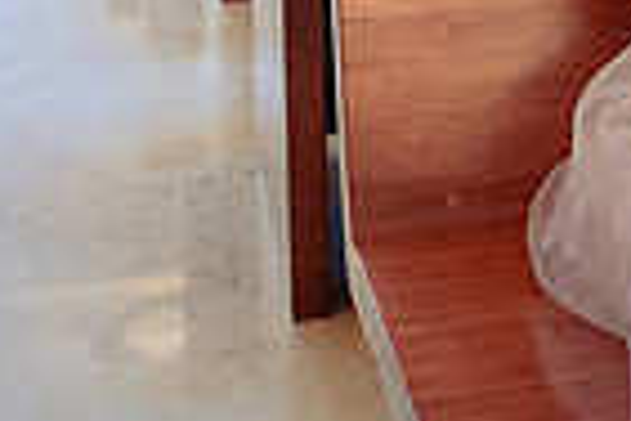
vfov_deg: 8.7
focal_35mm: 153
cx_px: 1121
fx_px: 2682
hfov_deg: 12.3
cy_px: -290
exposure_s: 1/160
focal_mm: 35
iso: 2500
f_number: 4.5
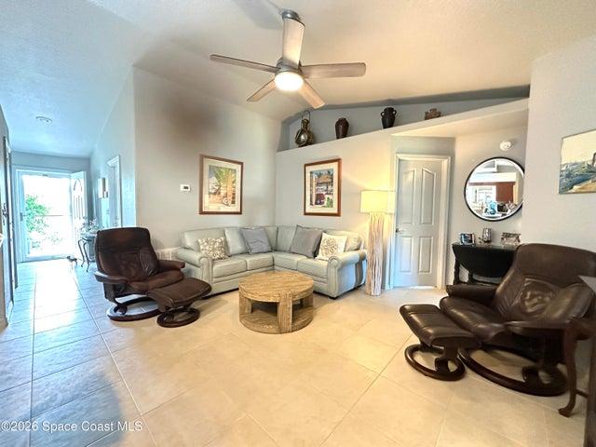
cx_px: 298
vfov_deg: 85.7
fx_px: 241
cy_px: 224
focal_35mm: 14
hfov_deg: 102.1
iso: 1000
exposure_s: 1/40
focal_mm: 2.22
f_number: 2.2
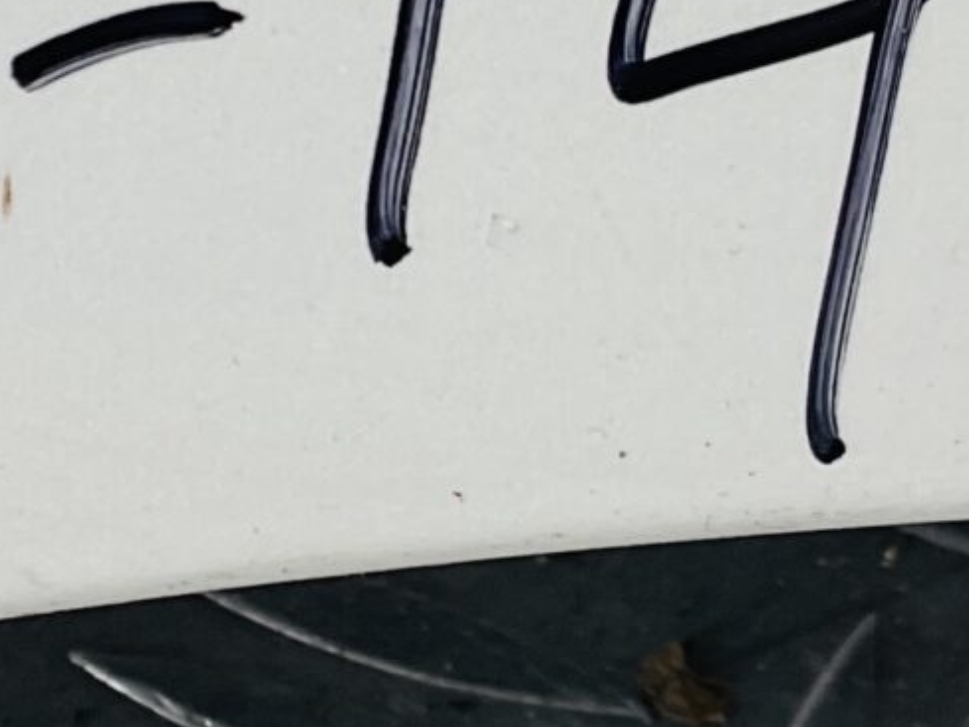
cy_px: 260
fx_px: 4255
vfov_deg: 9.8
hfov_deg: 13.0
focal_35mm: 152
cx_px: 526
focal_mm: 3
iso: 16
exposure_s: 1/178
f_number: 1.8
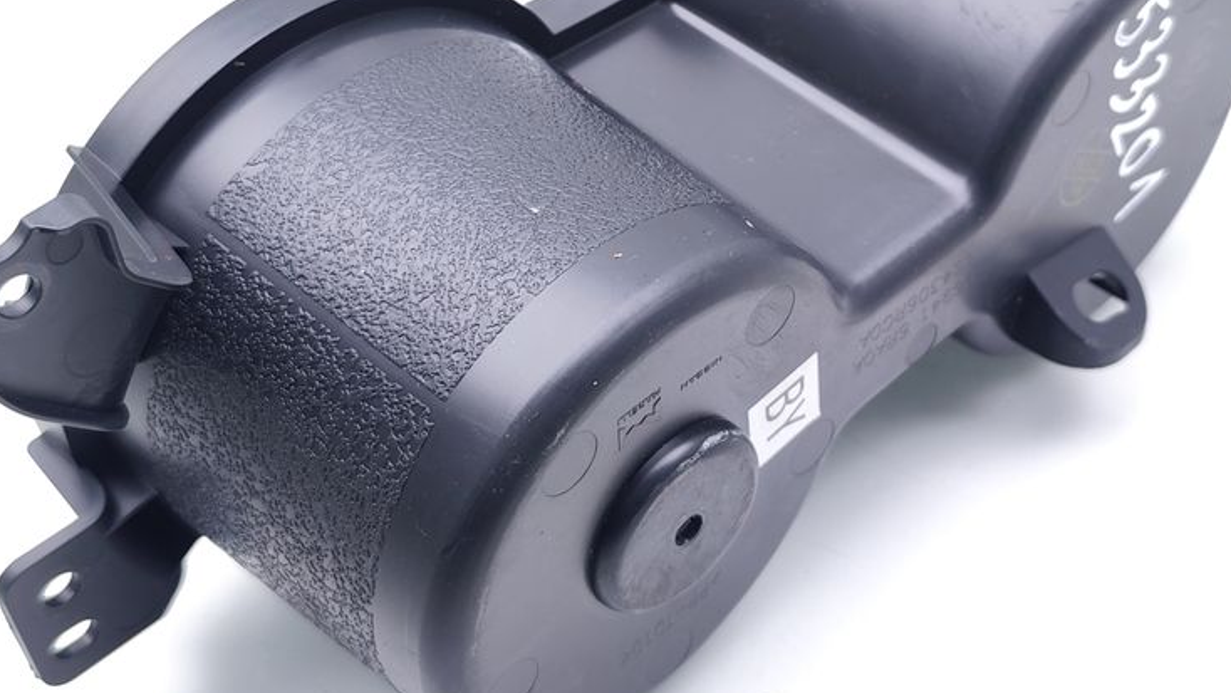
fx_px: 1861
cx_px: 743
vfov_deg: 20.9
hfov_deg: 36.5
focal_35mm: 57
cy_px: 180
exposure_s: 1/100
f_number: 1.65
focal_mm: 6.19
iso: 125
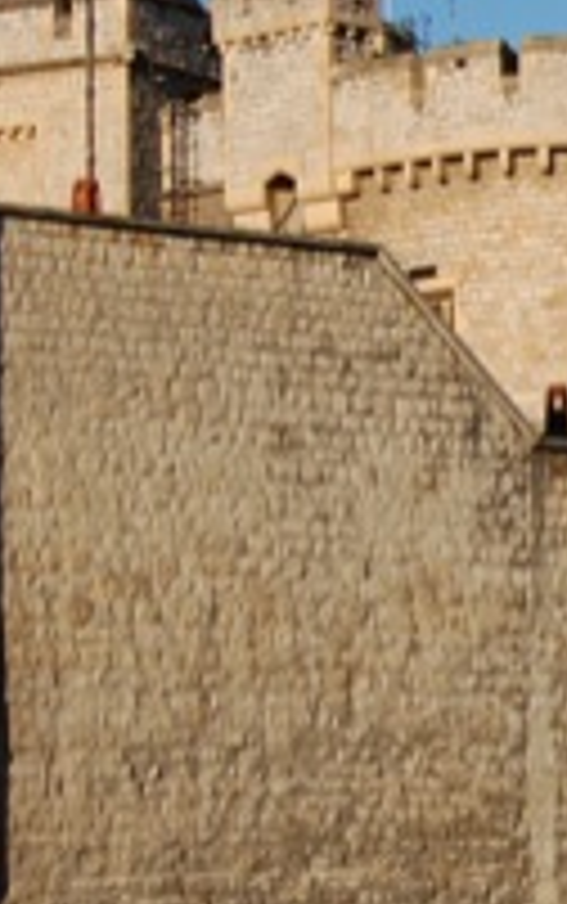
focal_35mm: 151
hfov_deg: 8.5
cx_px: 954
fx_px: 3716
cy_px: 582
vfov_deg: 13.9
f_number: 11
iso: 400
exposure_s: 1/500
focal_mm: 31
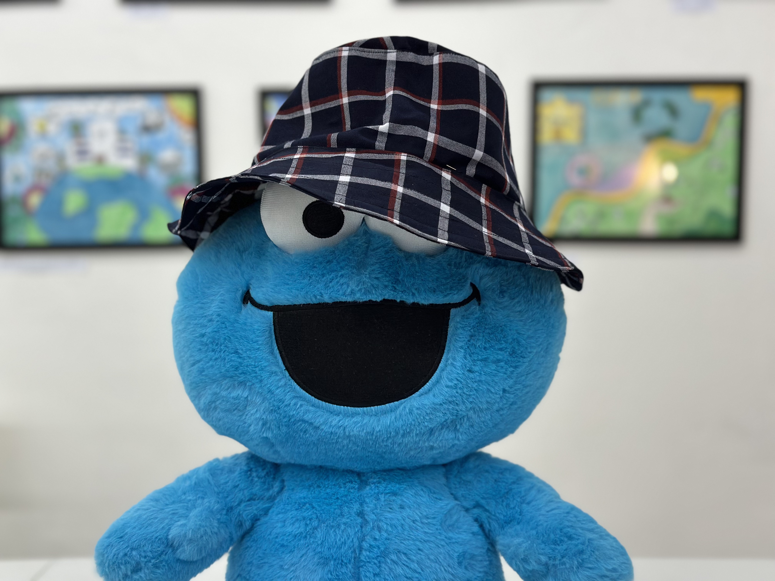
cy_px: 290
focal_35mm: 48
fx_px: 1075
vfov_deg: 30.3
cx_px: 388
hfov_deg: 39.7
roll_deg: +0.5
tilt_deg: -2.5
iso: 160
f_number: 1.78
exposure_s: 1/100
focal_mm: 6.86
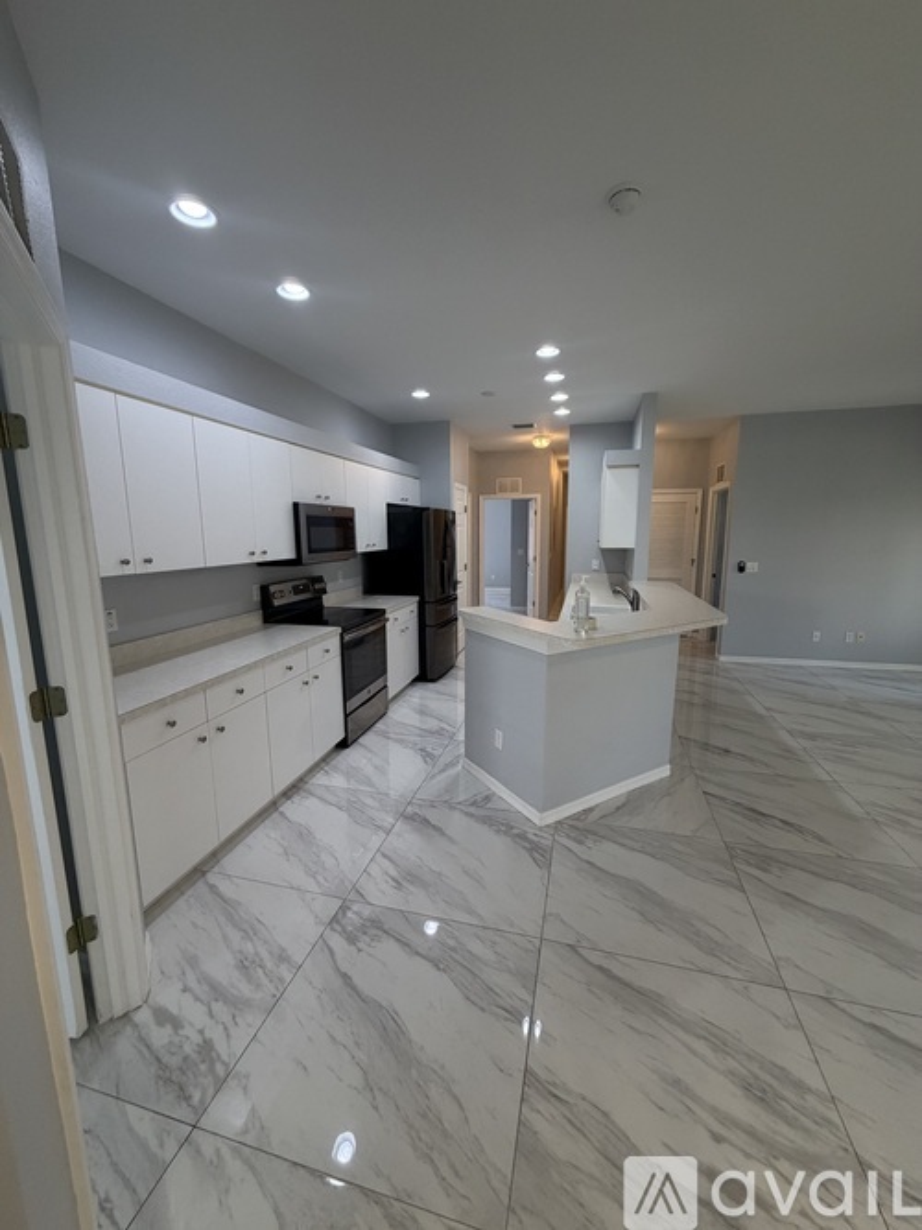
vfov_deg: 102.1
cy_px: 615
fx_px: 497
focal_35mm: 14
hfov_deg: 85.7
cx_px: 461
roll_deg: -1.3
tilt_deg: -8.0
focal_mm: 2.22
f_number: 2.2
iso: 200
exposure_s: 1/120
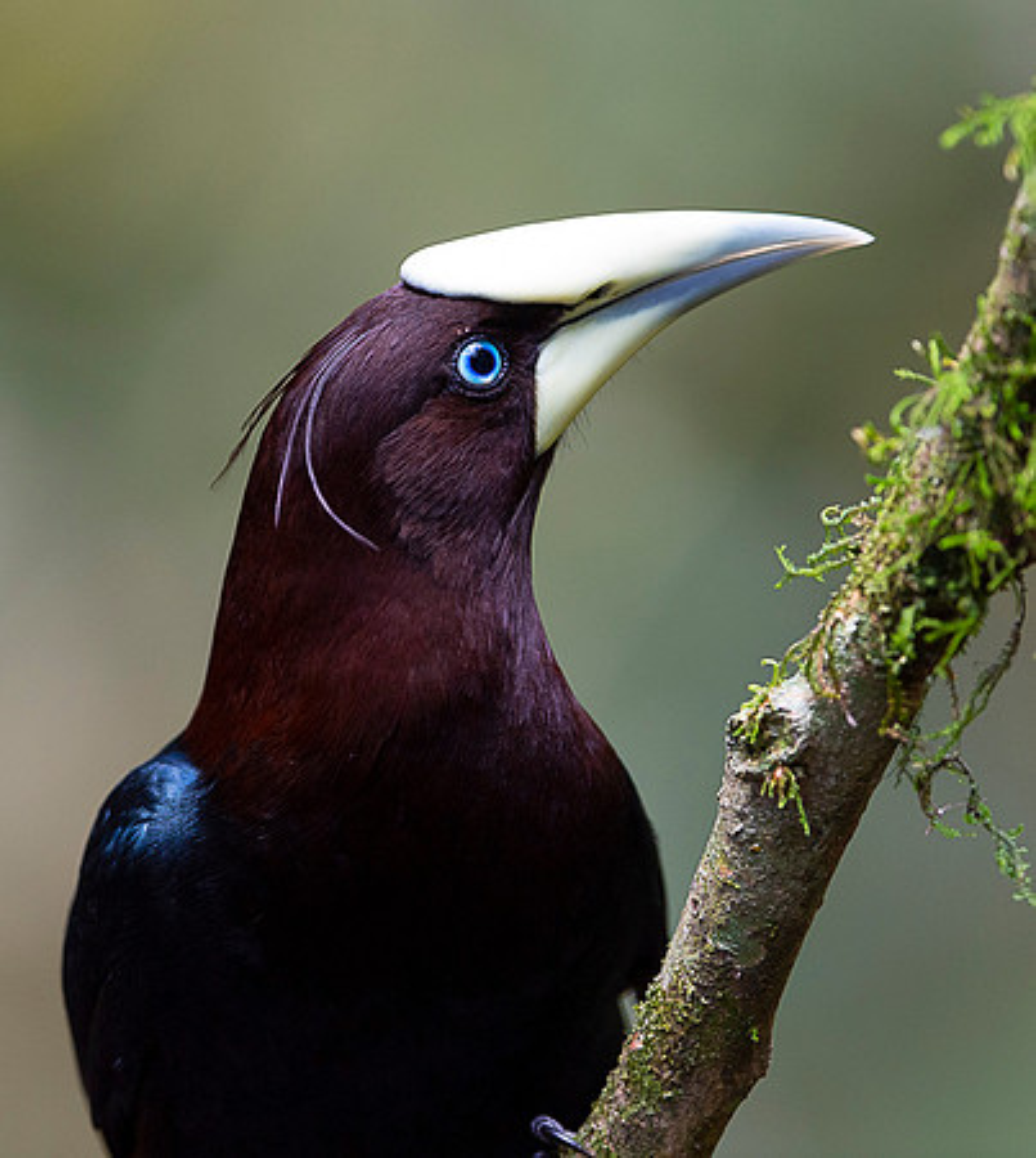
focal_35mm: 855
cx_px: 447
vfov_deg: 2.2
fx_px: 30682
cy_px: 421
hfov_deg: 1.9
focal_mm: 500
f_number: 4
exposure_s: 1/320
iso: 800
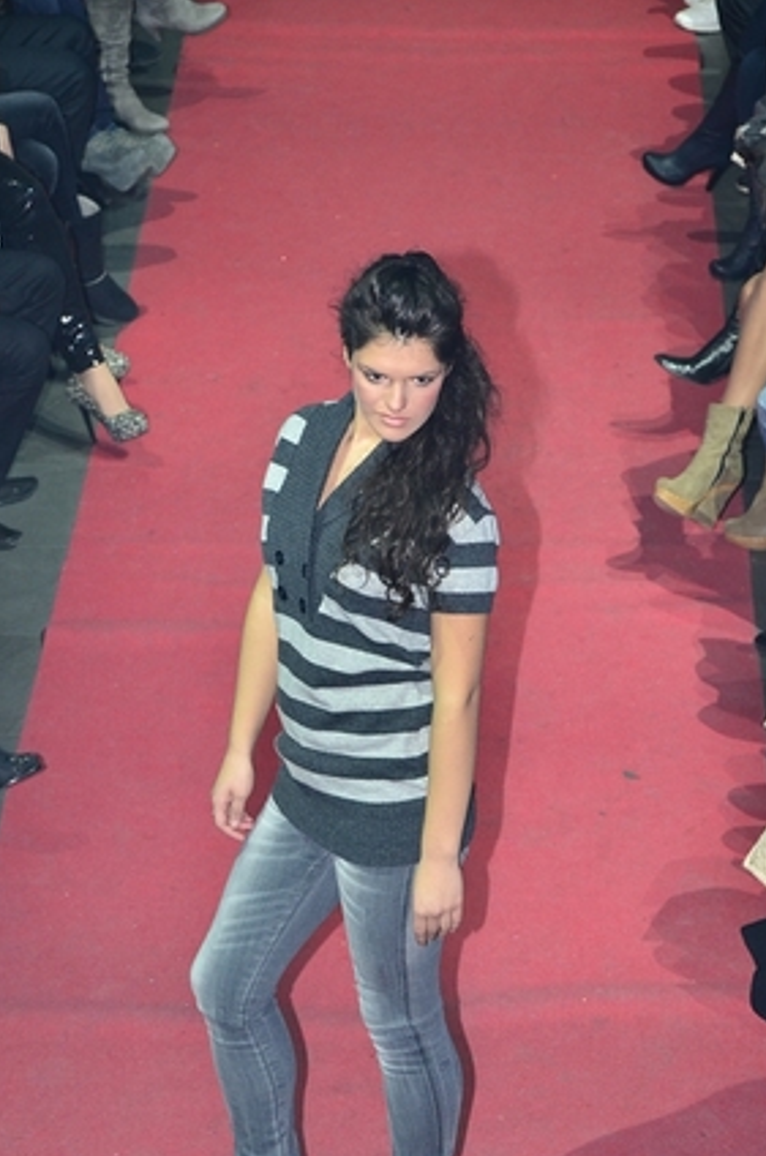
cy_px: 684
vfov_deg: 14.0
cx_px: 442
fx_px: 4711
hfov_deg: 9.3
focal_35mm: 147
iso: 800
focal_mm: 80
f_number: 6.3
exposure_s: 1/100
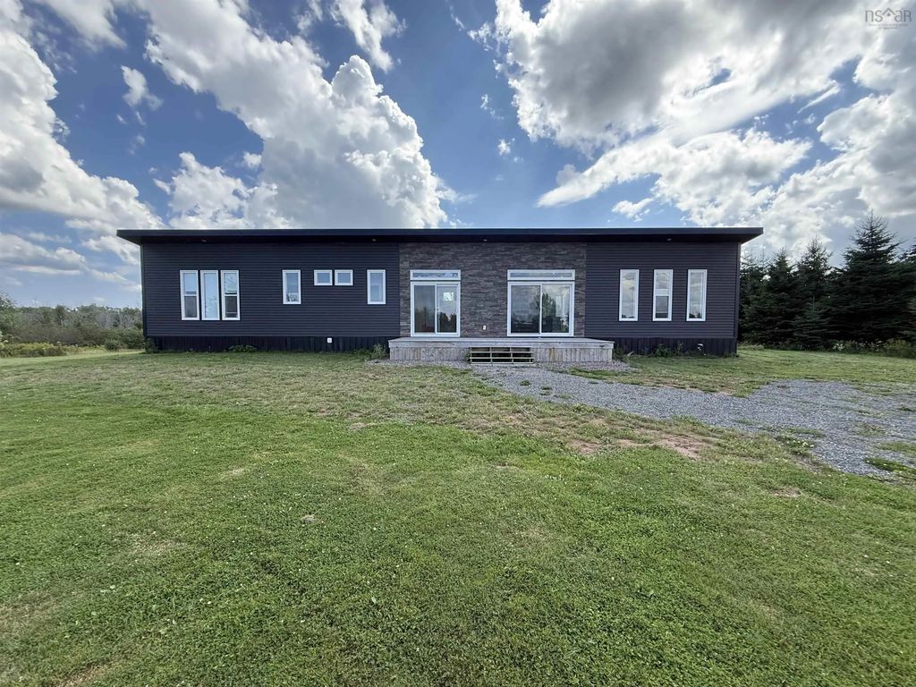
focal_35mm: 14
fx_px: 370
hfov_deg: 102.1
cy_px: 344
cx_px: 458
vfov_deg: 85.7
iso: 64
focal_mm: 2.22
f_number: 2.2
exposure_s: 1/970
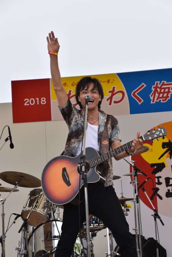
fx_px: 1073
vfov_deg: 13.7
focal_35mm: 150
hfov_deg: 9.2
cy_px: 128
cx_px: 86
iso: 200
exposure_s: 1/320
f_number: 9
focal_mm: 100
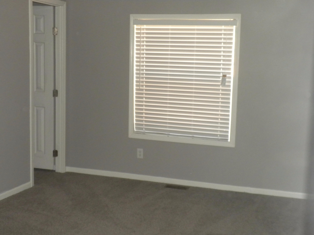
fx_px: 472
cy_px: 118
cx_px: 157
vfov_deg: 28.0
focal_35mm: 52
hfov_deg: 36.8
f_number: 4.3
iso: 410
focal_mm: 9.1
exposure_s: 1/30
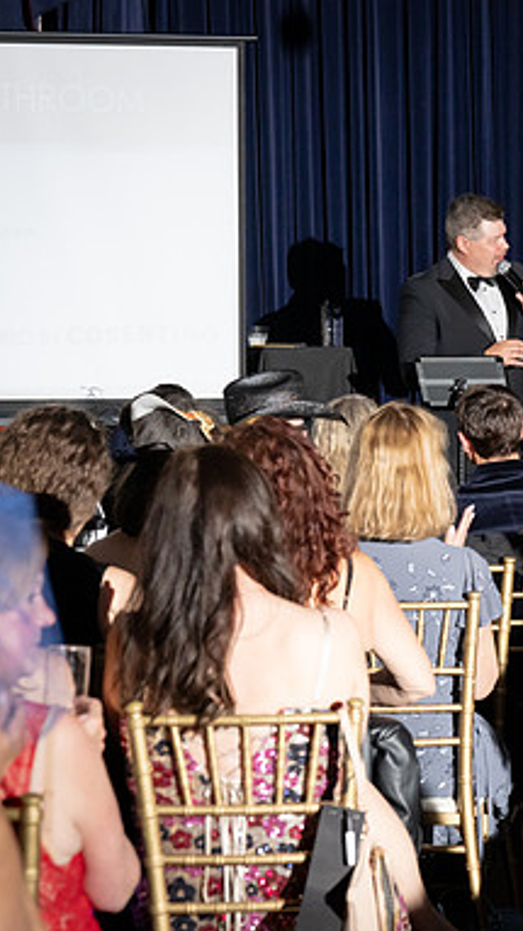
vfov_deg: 19.8
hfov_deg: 11.0
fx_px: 2667
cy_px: 466
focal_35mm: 108
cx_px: 615
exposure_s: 1/200
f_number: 5
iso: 2500
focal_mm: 68
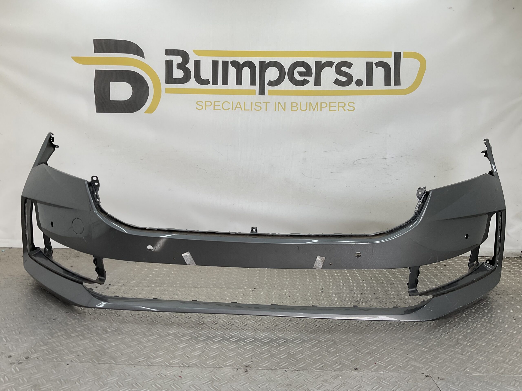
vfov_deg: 48.2
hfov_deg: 61.7
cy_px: 196
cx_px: 261
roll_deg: -1.9
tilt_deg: -7.3
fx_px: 437
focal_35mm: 29
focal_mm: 3
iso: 16
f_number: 1.8
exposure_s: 1/197
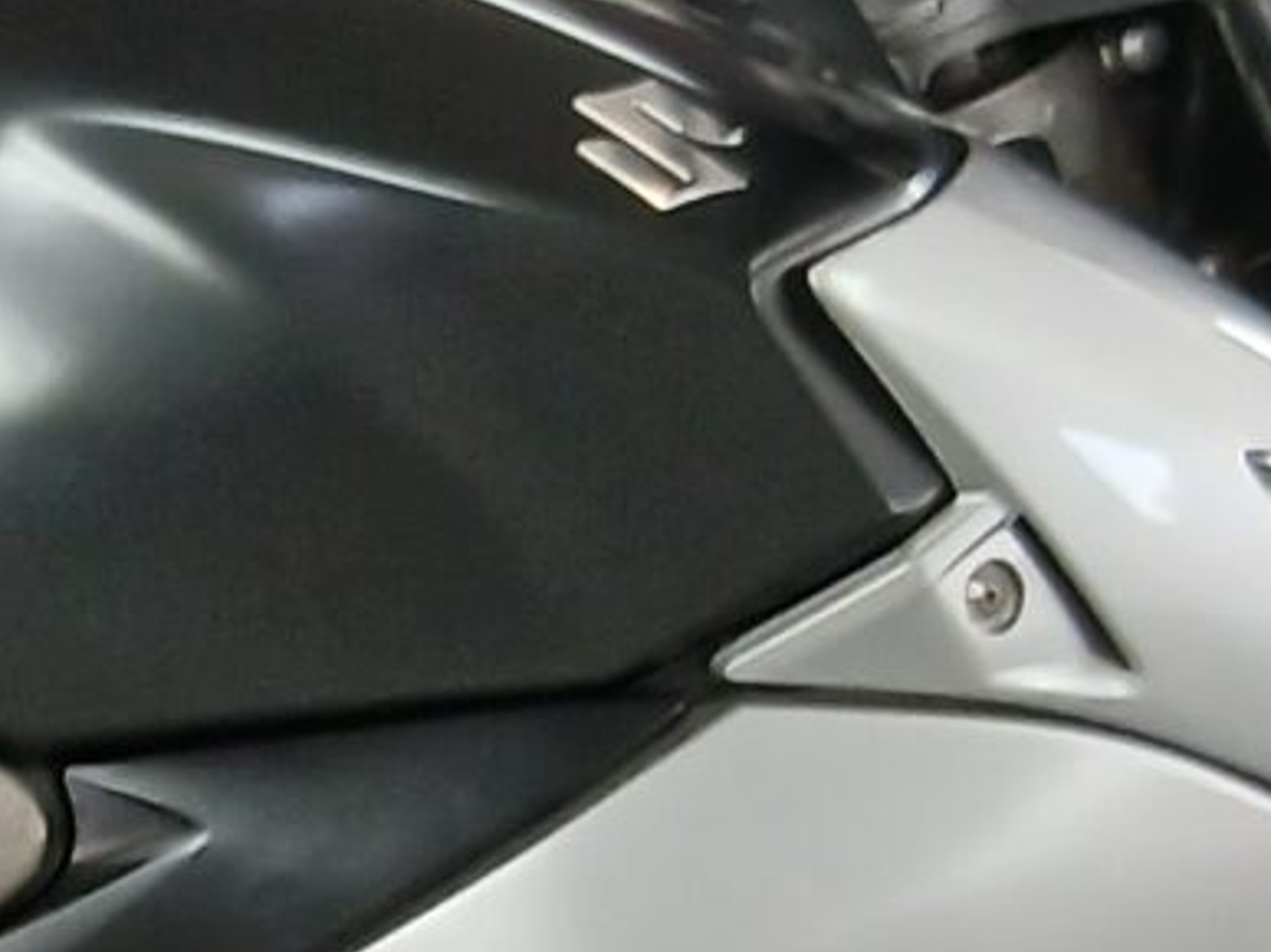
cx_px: -1002
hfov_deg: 10.8
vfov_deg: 8.5
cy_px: 1165
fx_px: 6313
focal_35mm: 172
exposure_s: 1/50
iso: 100
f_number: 1.8
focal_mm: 3.98
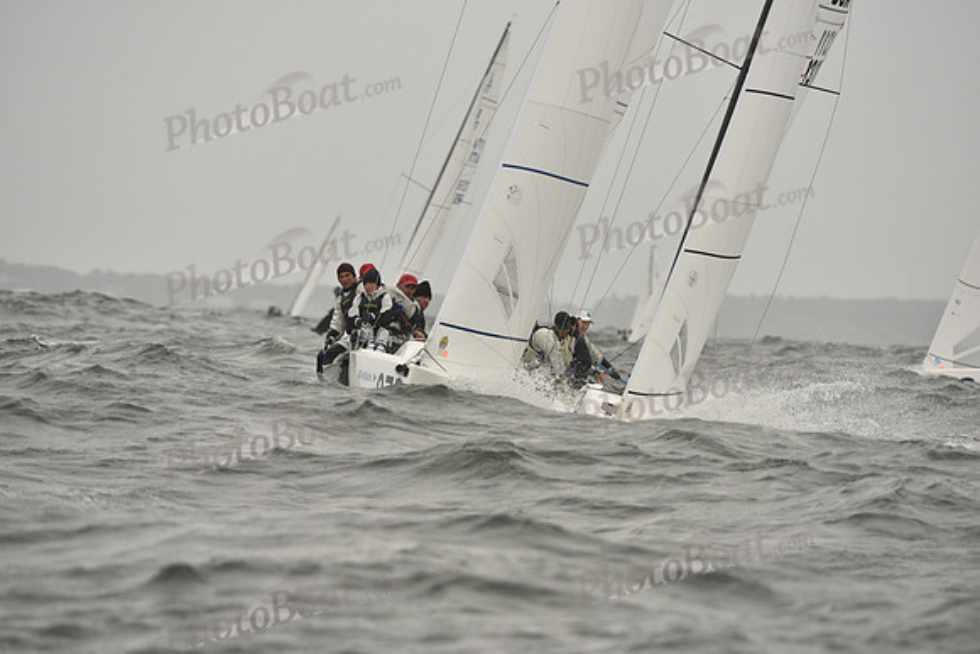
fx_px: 10891
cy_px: 327
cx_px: 490
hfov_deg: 5.2
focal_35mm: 400
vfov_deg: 3.4
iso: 400
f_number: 7.1
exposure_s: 1/1250
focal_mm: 400
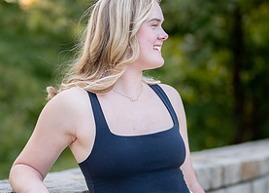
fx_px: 955
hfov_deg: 16.0
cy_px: 133
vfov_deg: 11.5
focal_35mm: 125
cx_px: 133
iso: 200
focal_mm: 50
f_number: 1.2
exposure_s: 1/500
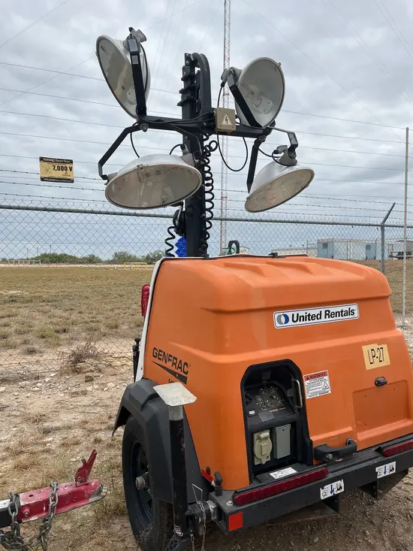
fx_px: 413
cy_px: 276
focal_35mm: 26
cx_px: 206
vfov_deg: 67.3
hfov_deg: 53.1
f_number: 1.6
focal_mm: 5.1
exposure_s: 1/3413
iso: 50
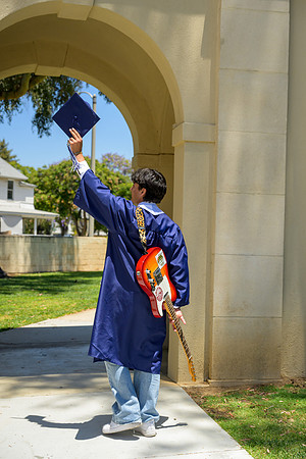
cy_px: 230
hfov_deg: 26.0
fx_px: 663
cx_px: 153
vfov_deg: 38.2
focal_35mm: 52
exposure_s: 1/5000
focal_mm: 52
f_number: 4
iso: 800
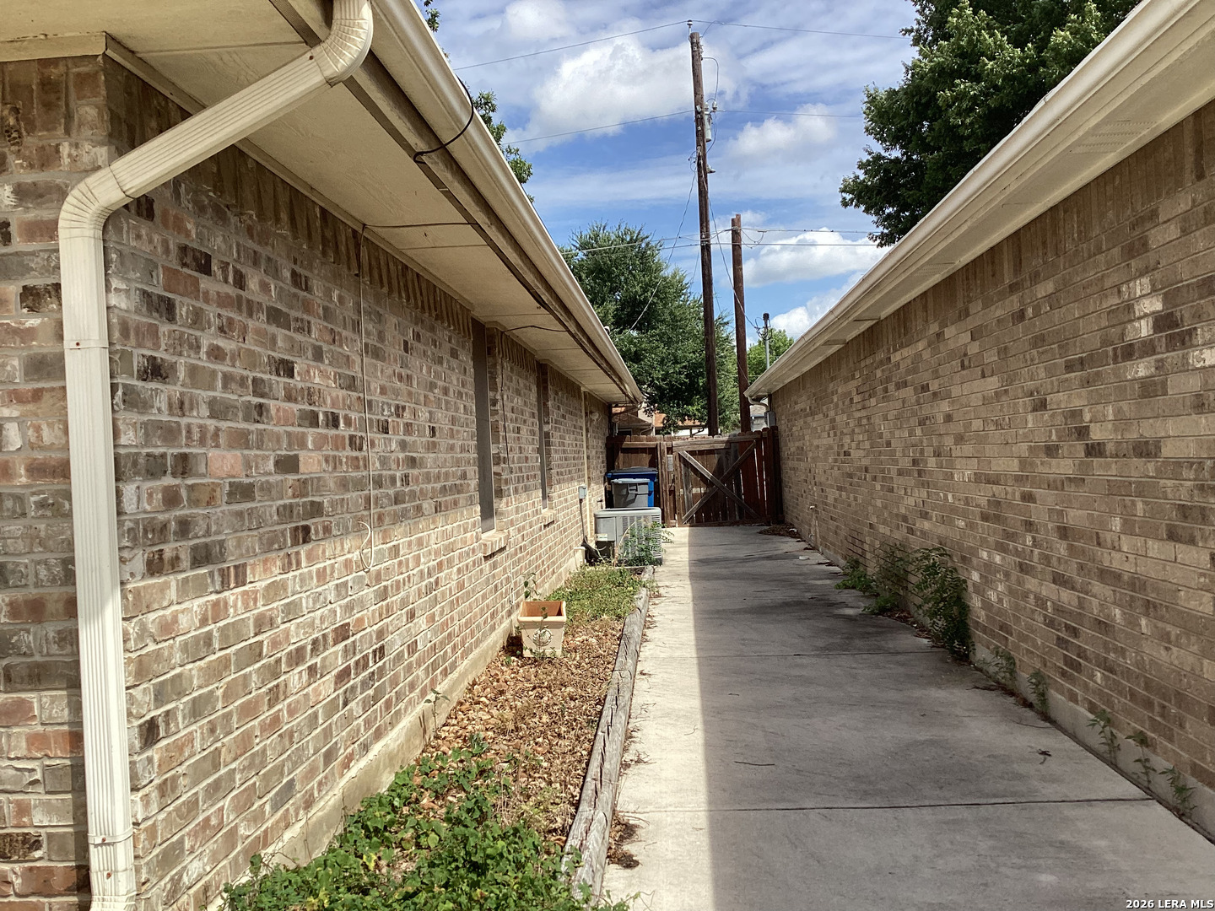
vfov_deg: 45.4
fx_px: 1088
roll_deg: +3.3
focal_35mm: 31
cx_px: 608
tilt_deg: -0.4
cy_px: 456
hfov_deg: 58.4
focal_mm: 3.3
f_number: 2.4
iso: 25
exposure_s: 1/1164
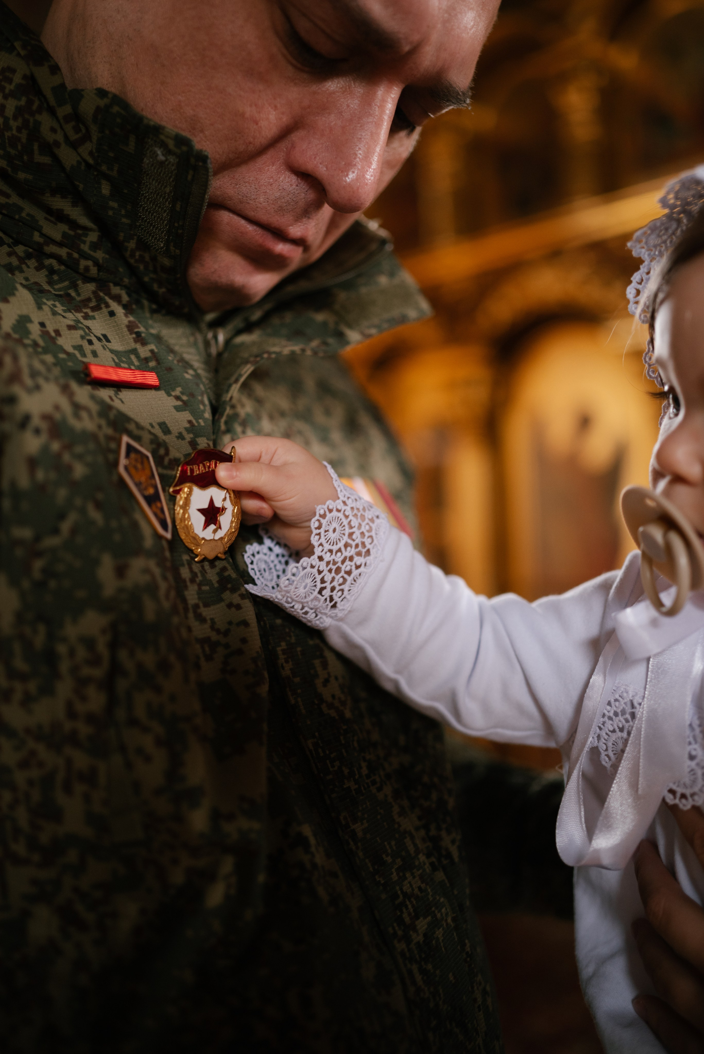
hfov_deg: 37.9
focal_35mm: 35
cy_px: 527
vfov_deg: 54.4
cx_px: 352
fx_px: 1026
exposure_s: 1/250
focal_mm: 35
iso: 320
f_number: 1.8
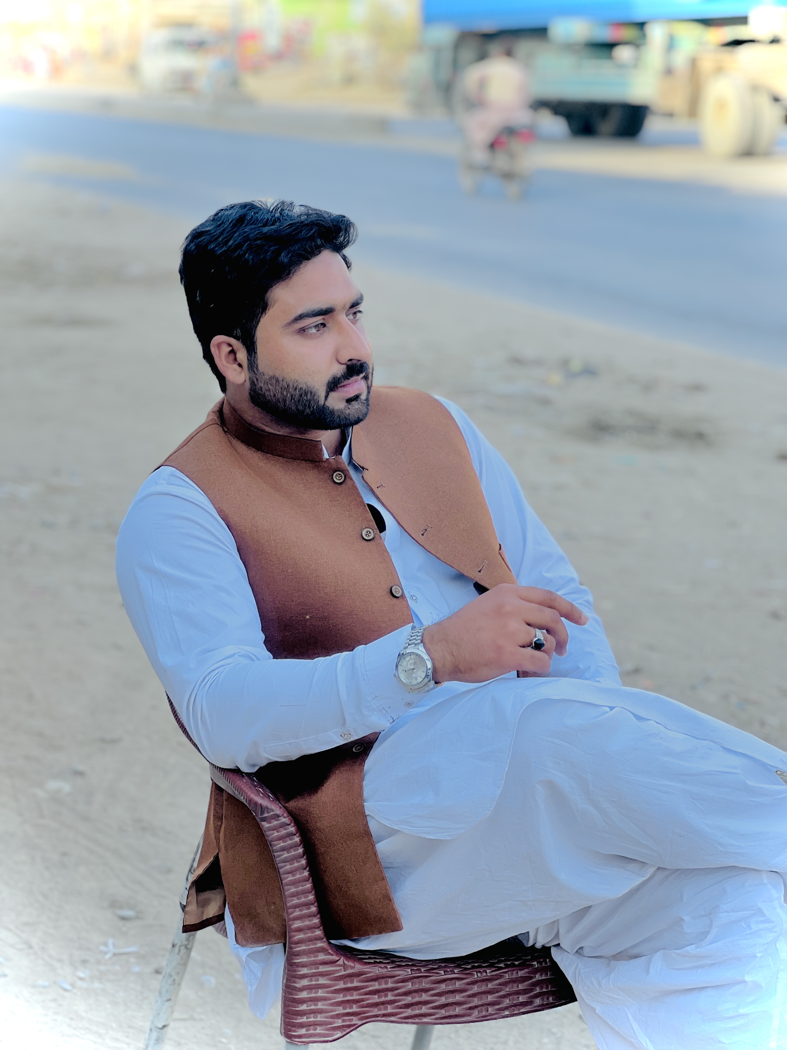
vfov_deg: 25.3
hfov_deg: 19.1
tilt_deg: -10.3
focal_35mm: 77
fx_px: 2334
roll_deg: +0.6
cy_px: 525
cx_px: 394
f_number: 2.8
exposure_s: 1/121
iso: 32
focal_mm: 9
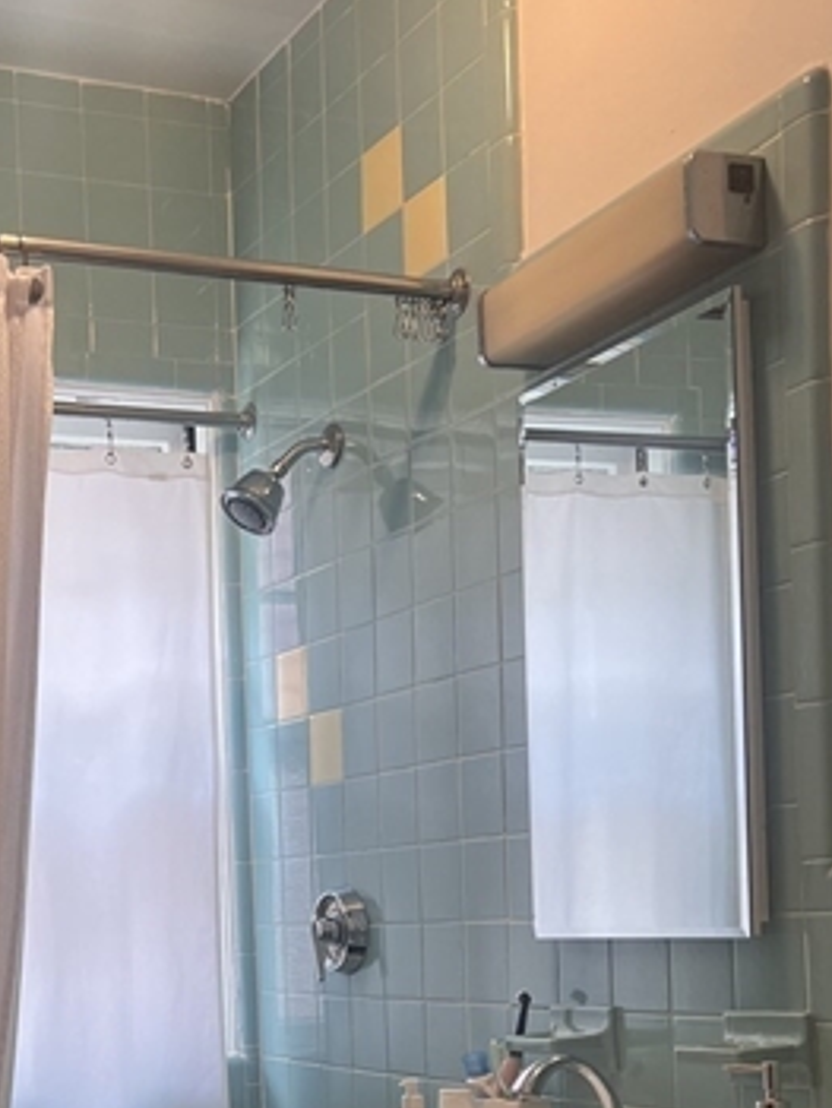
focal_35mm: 57
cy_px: 953
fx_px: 1824
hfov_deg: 25.3
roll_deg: +2.4
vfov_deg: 32.4
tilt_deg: -0.3
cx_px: 168
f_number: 1.5
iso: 64
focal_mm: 5.7
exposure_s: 1/60
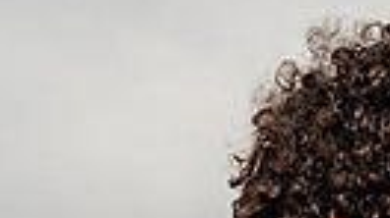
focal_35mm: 197
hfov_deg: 10.8
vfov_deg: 5.8
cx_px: 387
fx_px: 2036
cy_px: 598
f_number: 5.6
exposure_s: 1/200
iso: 100
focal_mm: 55
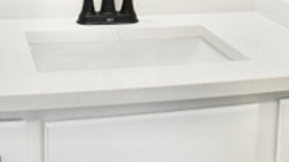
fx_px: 812
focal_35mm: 106
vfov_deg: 10.7
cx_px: 170
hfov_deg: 20.2
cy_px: -129
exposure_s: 1/125
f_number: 5.6
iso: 400
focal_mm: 26
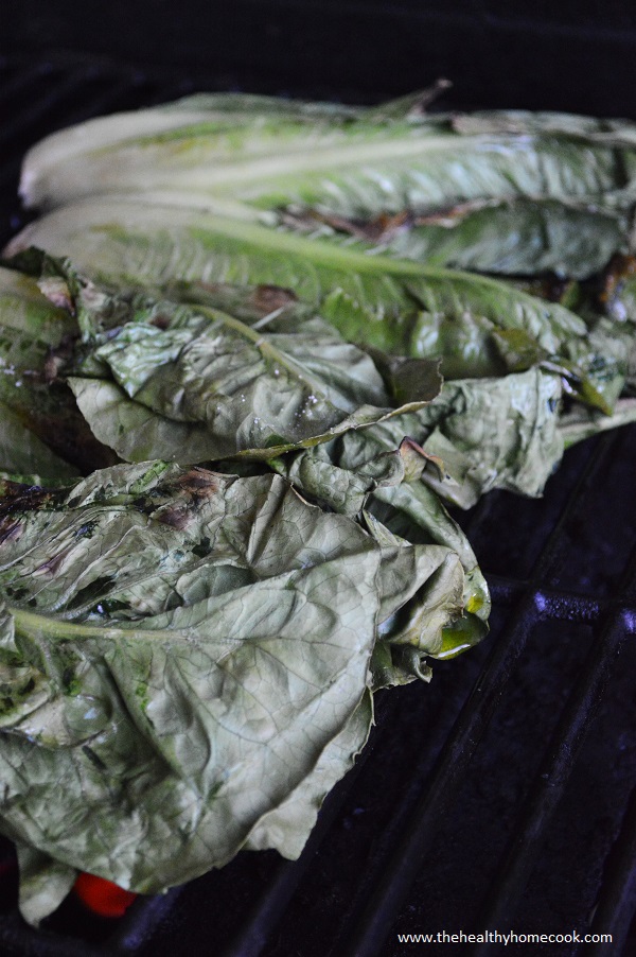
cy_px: 478
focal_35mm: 68
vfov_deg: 29.9
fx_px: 1791
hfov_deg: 20.1
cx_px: 318
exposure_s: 1/320
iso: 3200
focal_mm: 45
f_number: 5.3
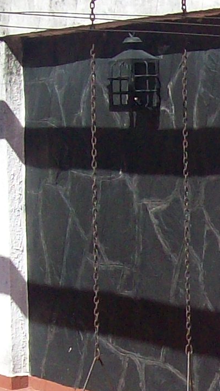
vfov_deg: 12.7
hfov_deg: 7.0
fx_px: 1732
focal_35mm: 167
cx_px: 455
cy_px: 401
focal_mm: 6
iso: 80
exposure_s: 1/477
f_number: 4.8
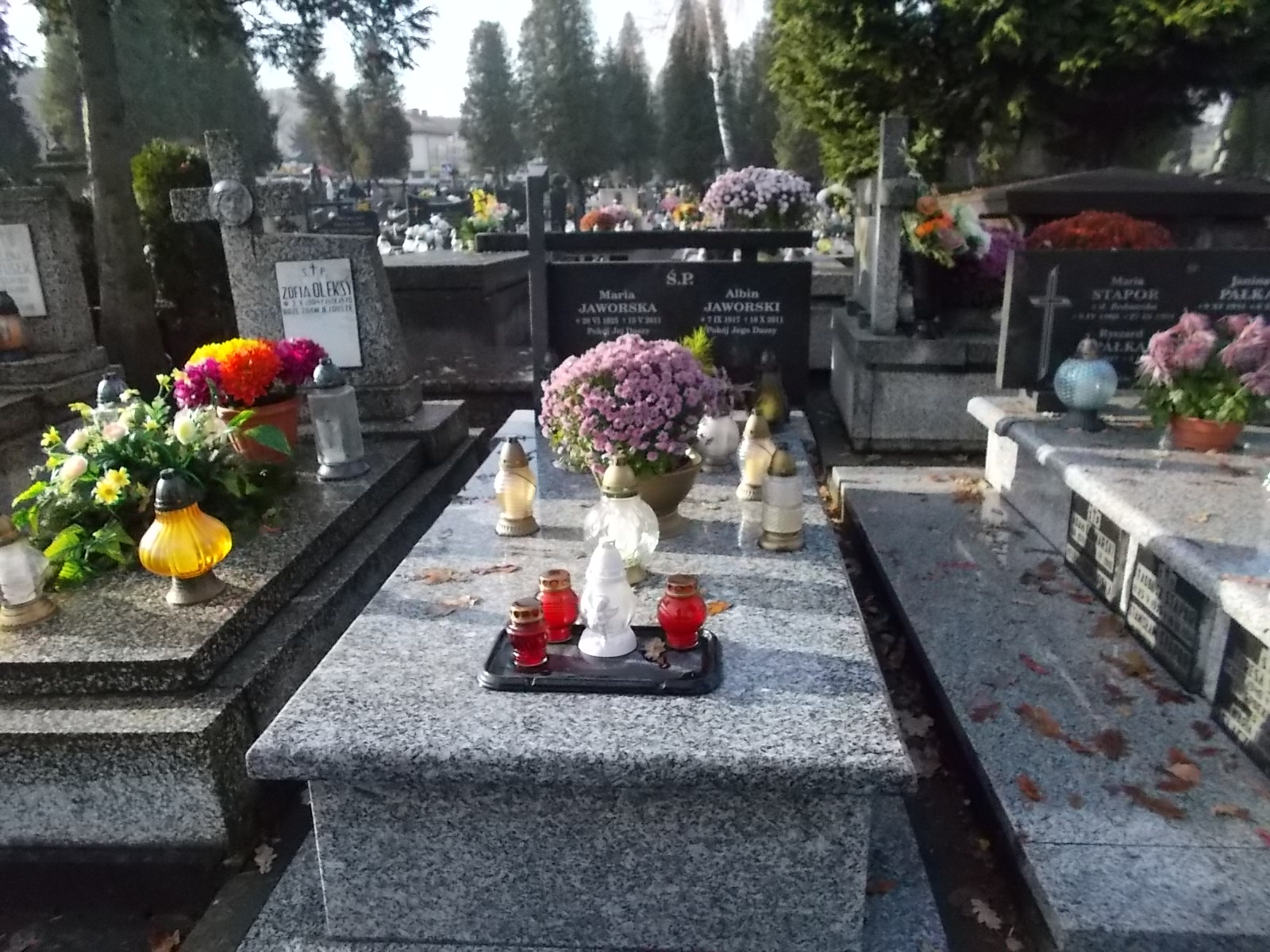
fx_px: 954
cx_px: 635
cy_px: 476
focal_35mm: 26
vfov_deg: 53.1
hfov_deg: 67.3
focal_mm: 4.6
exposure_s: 1/200
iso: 400
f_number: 8
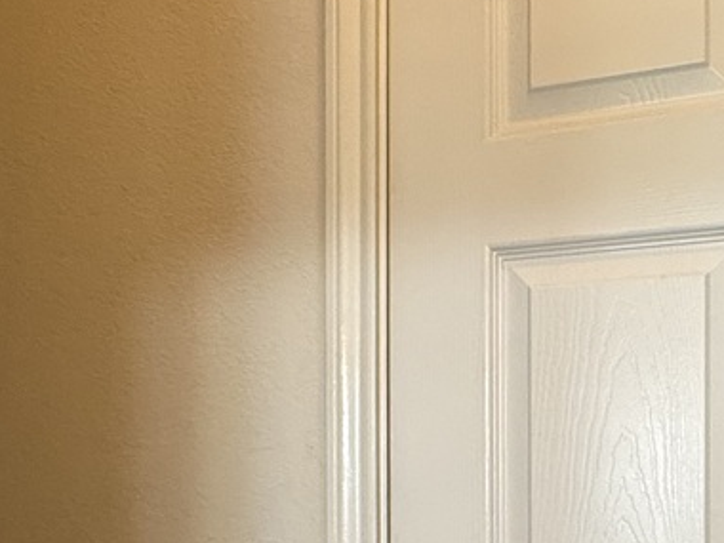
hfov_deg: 36.1
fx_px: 1109
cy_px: 482
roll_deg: -0.2
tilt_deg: -0.4
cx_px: 408
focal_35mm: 53
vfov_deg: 26.6
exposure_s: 1/60
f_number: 2.2
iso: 320
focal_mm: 2.22
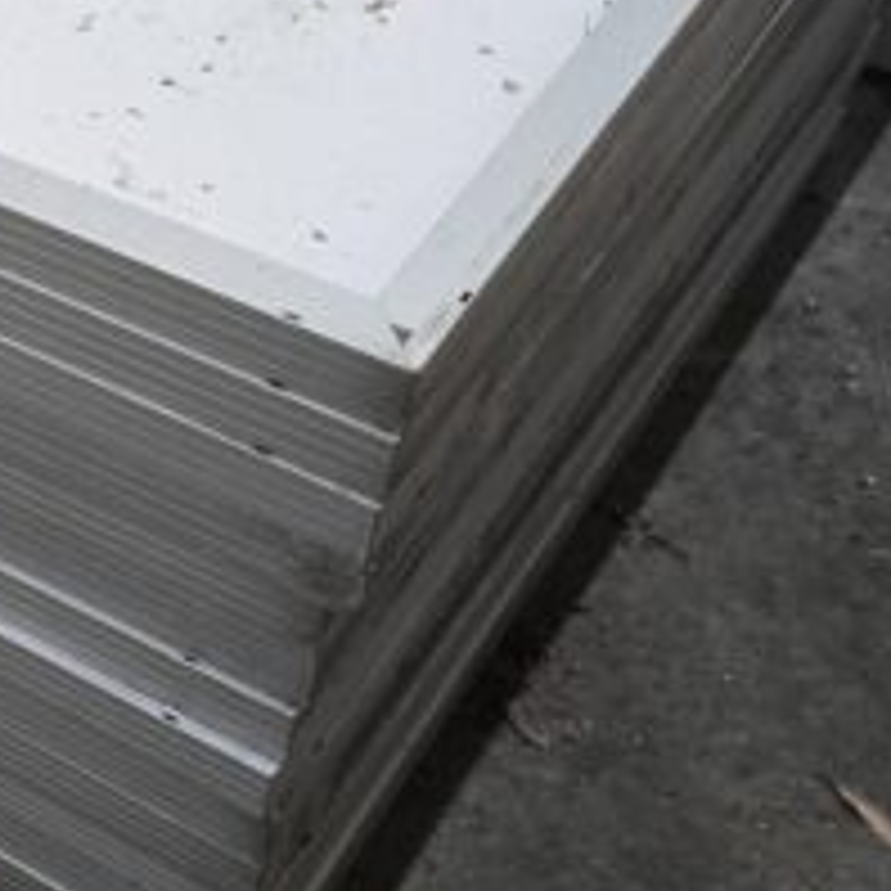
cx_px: -428
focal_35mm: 82
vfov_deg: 21.0
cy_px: 270
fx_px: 2388
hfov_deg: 18.8
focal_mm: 5.4
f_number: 1.8
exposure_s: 1/120
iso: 320
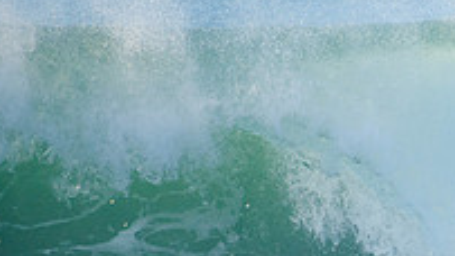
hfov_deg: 1.4
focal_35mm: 1495
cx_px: 598
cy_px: 282
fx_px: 18030
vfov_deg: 0.8
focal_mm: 500
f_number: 5.6
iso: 400
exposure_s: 1/1600
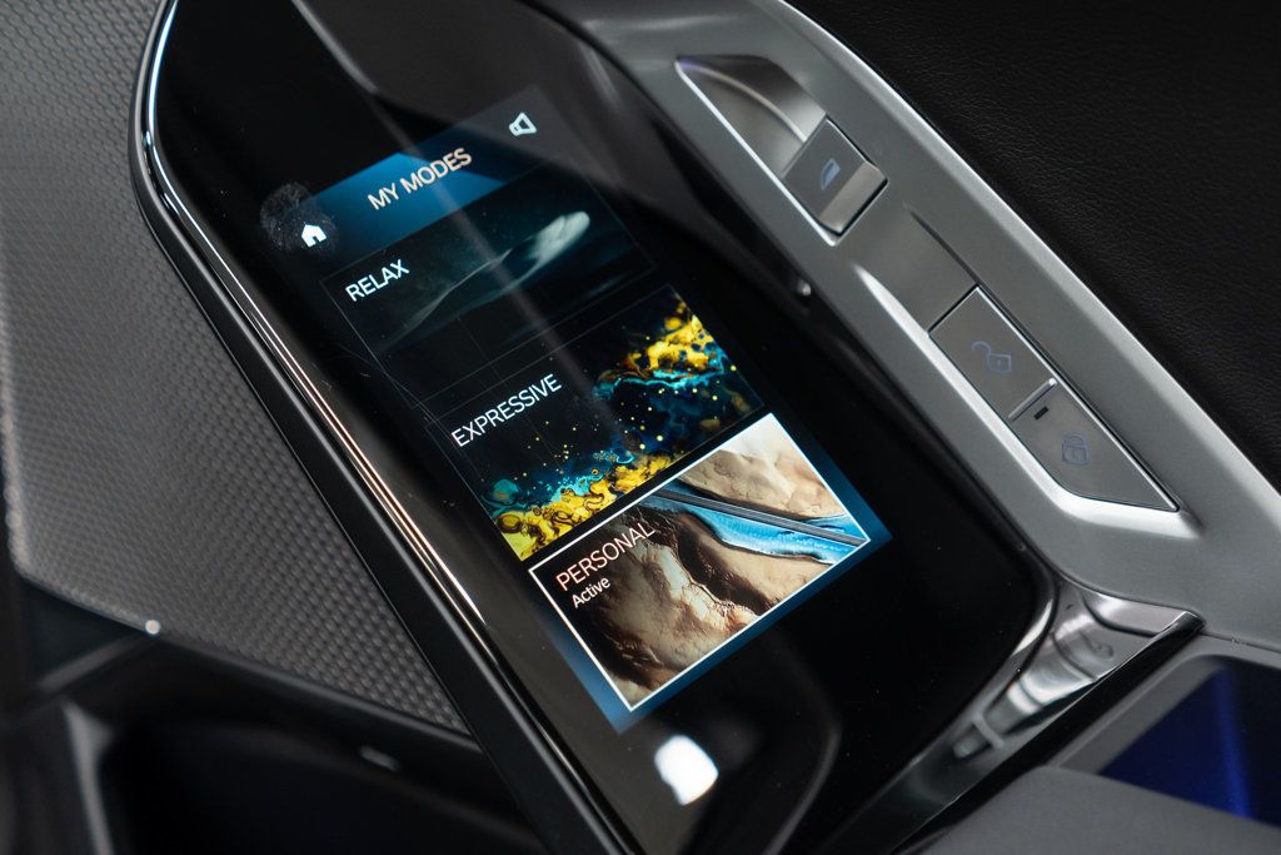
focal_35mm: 42
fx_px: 1495
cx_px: 640
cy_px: 428
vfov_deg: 31.9
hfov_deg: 46.4
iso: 1000
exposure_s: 1/50
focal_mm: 28
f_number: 3.2
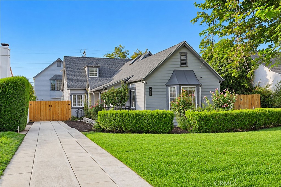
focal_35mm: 36
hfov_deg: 53.1
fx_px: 281
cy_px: 94
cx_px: 140
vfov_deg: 36.9
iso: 125
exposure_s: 1/800
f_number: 3.5
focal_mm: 24
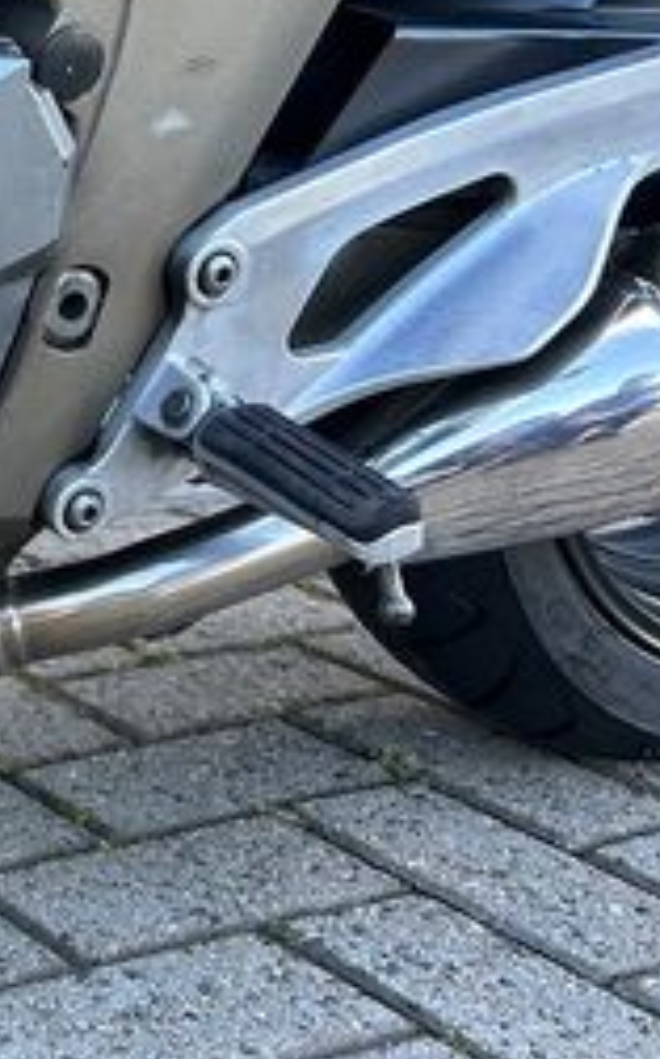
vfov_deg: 28.7
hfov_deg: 16.0
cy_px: 206
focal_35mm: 70
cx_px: -492
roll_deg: +0.8
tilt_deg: -4.8
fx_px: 2019
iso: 40
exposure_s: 1/121
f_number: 1.5
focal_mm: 5.7
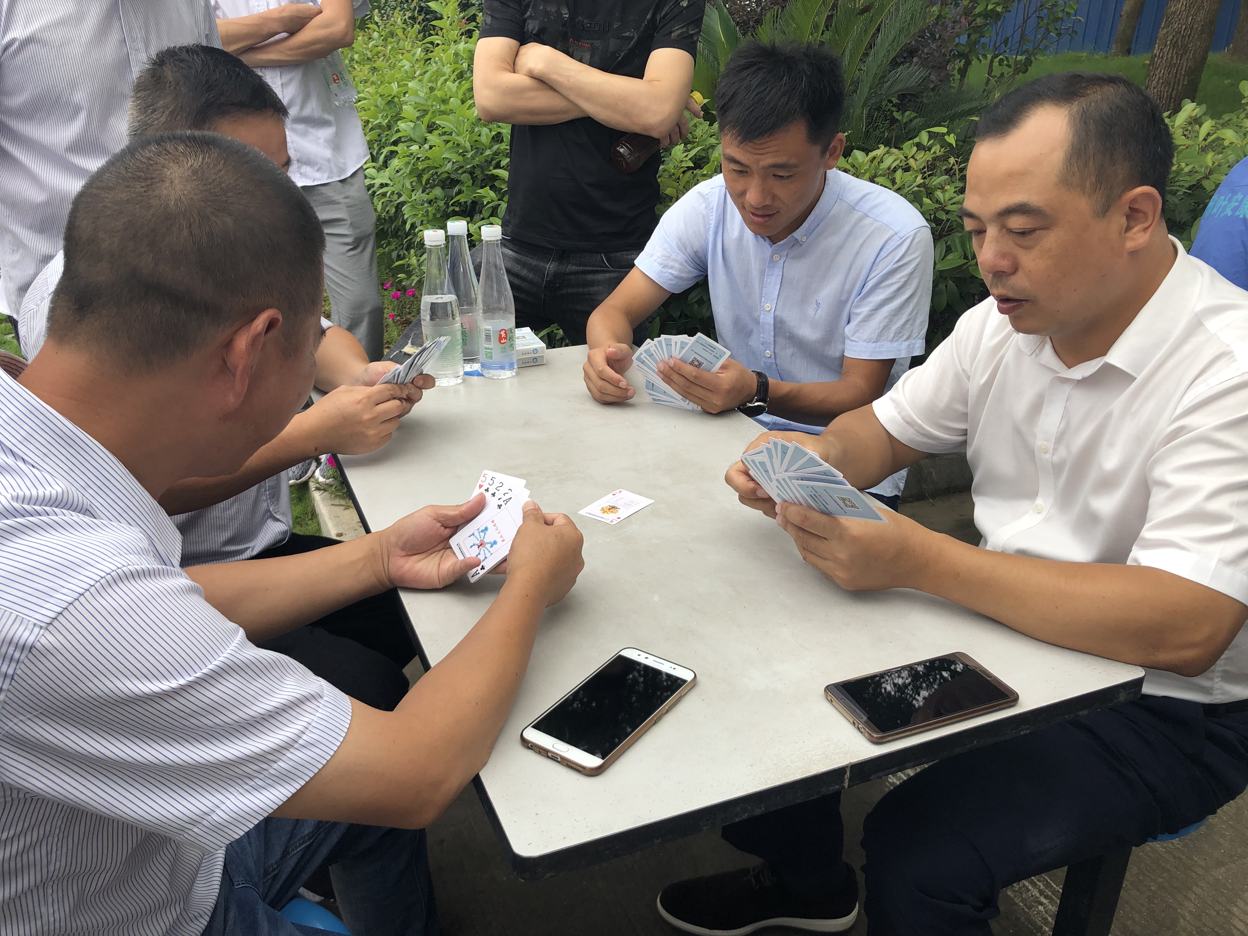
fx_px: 1009
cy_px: 468
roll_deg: -0.3
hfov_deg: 63.4
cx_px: 624
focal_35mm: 28
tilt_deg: -22.7
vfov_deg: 49.7
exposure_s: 1/302
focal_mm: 3.99
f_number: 1.8
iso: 20
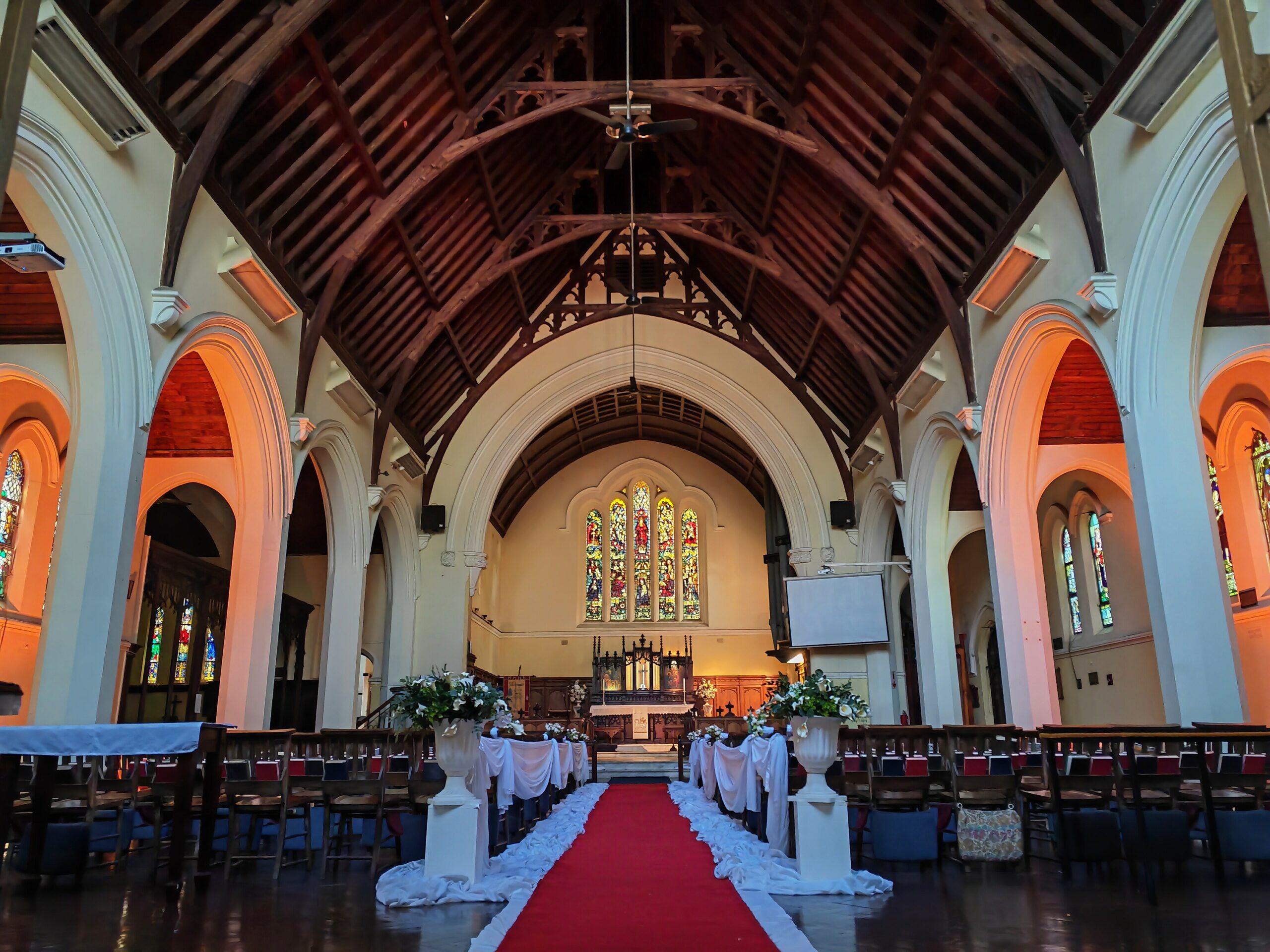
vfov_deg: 51.4
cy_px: 476
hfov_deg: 65.3
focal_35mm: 27
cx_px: 635
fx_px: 991
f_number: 1.8
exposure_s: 1/50
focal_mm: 5.53
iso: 1250
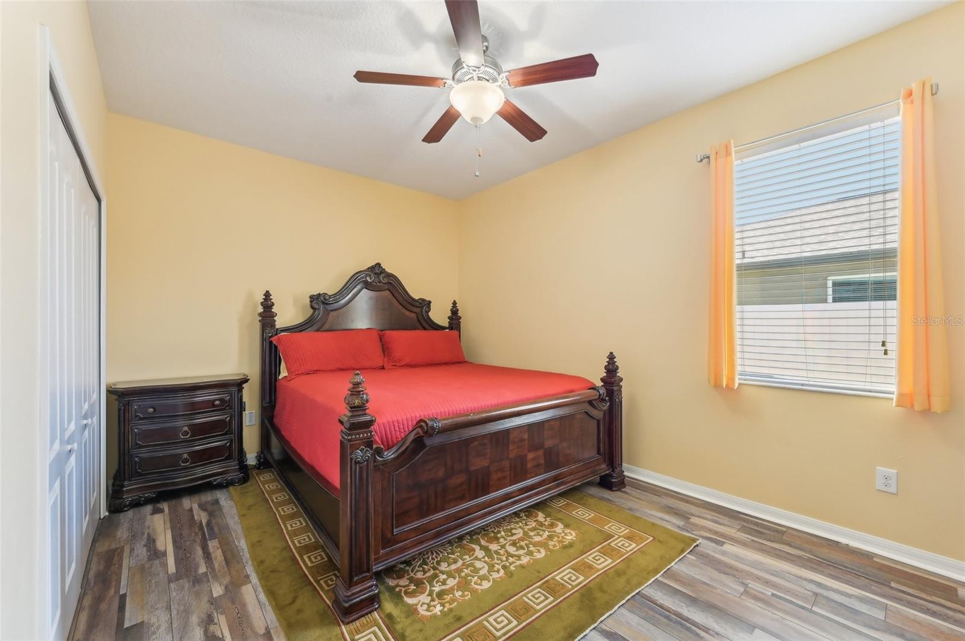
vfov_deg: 81.1
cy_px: 320
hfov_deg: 104.3
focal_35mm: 14
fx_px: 375
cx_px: 482
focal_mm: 14
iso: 400
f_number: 8
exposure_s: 1/6
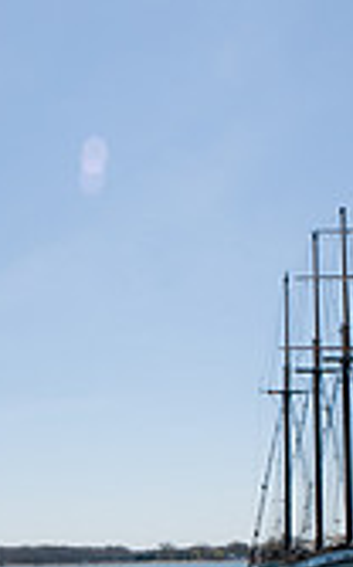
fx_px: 849
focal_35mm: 55
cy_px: 570
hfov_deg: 23.0
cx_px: 53
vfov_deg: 33.7
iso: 200
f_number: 16
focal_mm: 20
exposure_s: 1/250
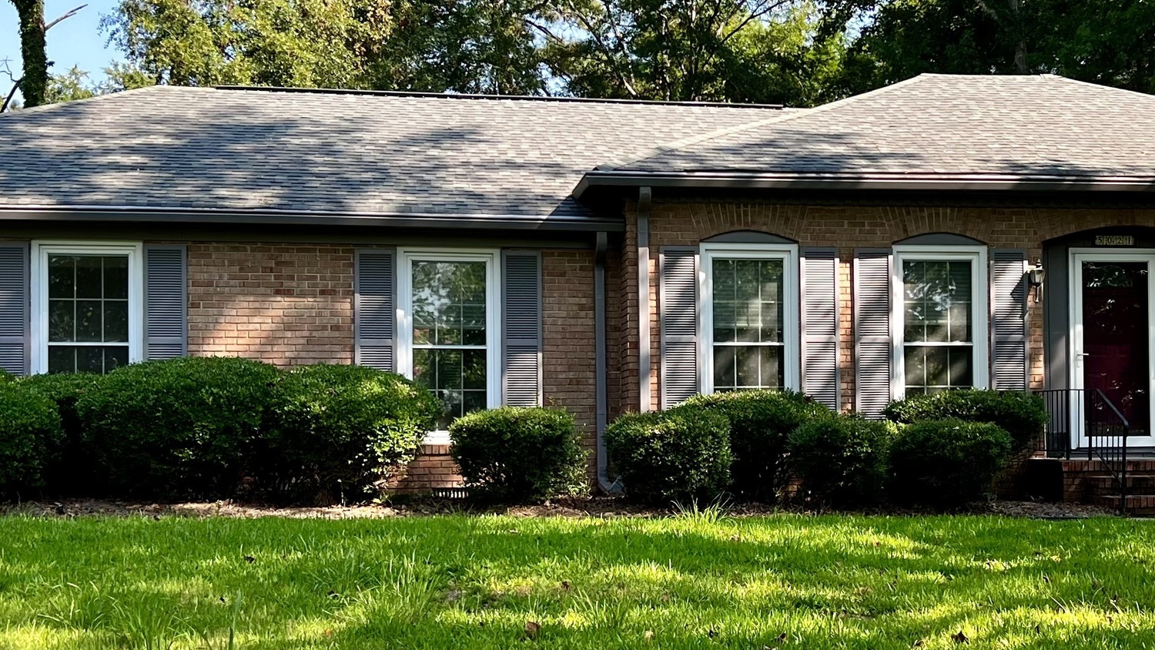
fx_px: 1776
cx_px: 715
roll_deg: +0.8
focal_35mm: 58
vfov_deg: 20.7
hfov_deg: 35.8
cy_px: 396
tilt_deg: +1.7
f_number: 1.5
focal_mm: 5.7
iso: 50
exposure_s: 1/621
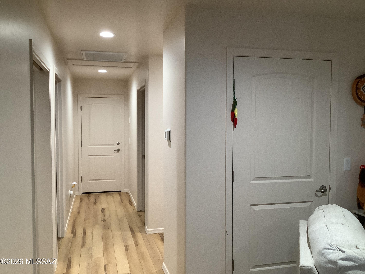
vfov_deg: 45.4
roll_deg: +0.9
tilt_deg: -3.3
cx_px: 182
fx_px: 327
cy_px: 137
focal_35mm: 31
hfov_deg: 58.4
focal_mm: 3.3
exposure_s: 1/60
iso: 200
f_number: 2.4
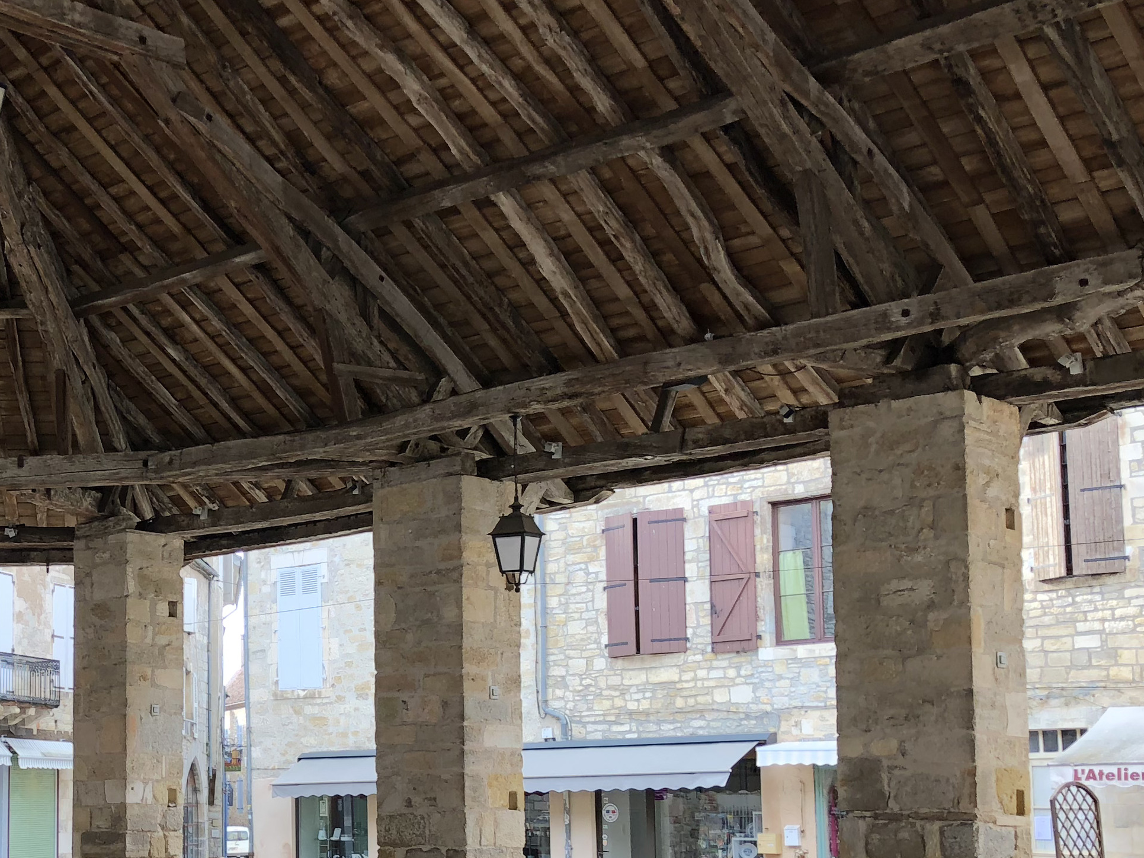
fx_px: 1917
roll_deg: +0.4
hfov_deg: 31.5
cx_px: 86
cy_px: 634
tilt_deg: +6.9
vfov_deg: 25.0
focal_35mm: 58
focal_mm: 4
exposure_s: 1/120
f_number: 1.8
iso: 64
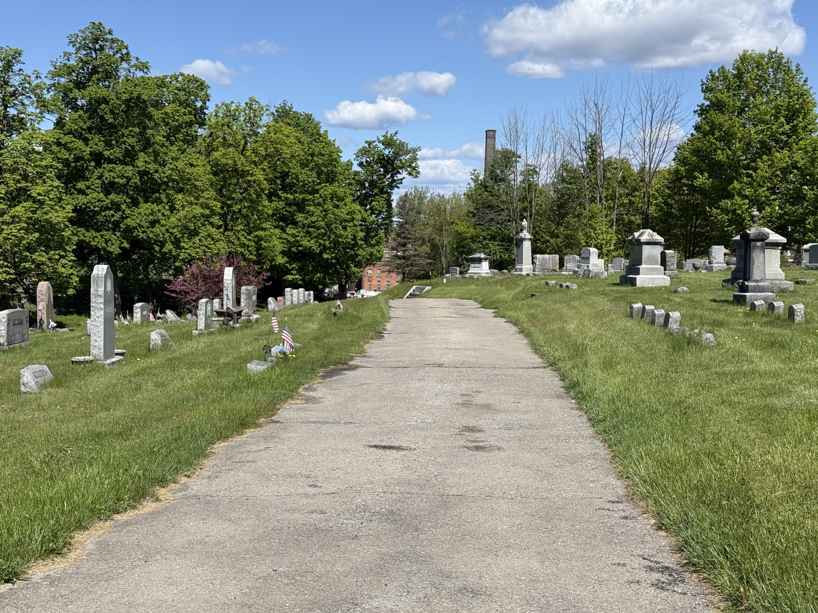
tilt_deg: -2.7
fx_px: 1134
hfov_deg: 39.7
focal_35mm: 48
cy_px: 306
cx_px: 409
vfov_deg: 30.3
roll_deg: -1.0
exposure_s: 1/7143
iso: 80
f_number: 1.78
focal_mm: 6.76
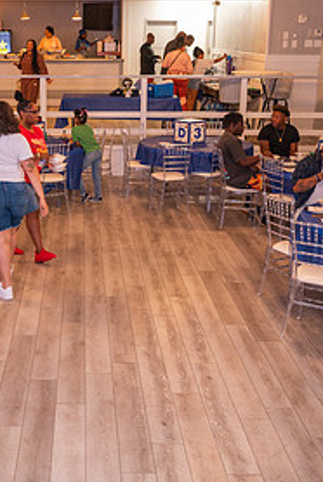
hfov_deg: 26.6
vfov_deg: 39.5
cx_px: 68
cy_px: 210
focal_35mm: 50
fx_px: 671
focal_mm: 24
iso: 2500
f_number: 2.8
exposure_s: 1/200
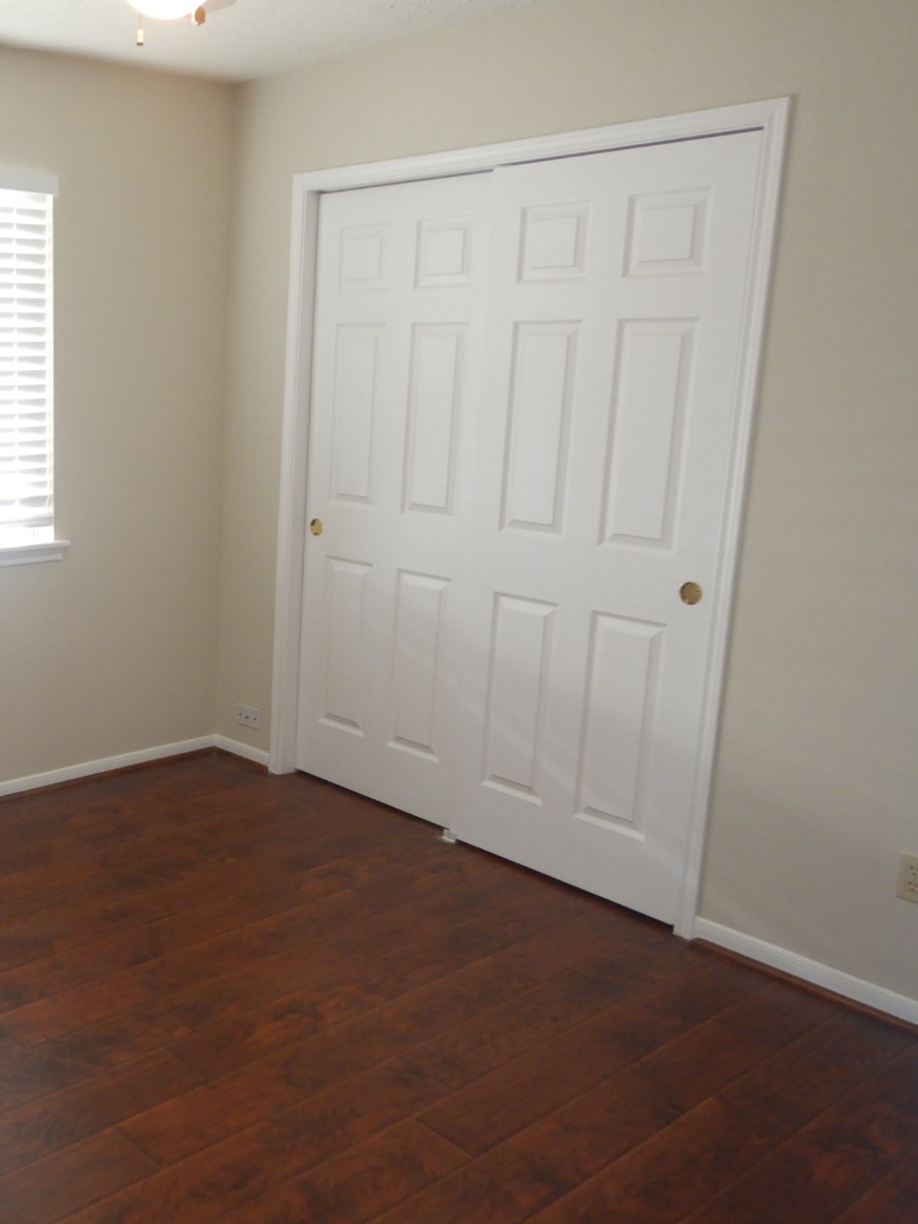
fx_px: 1167
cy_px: 618
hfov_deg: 40.2
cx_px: 119
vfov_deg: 55.4
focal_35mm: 33
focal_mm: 4.3
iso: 200
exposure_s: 1/30
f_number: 2.8
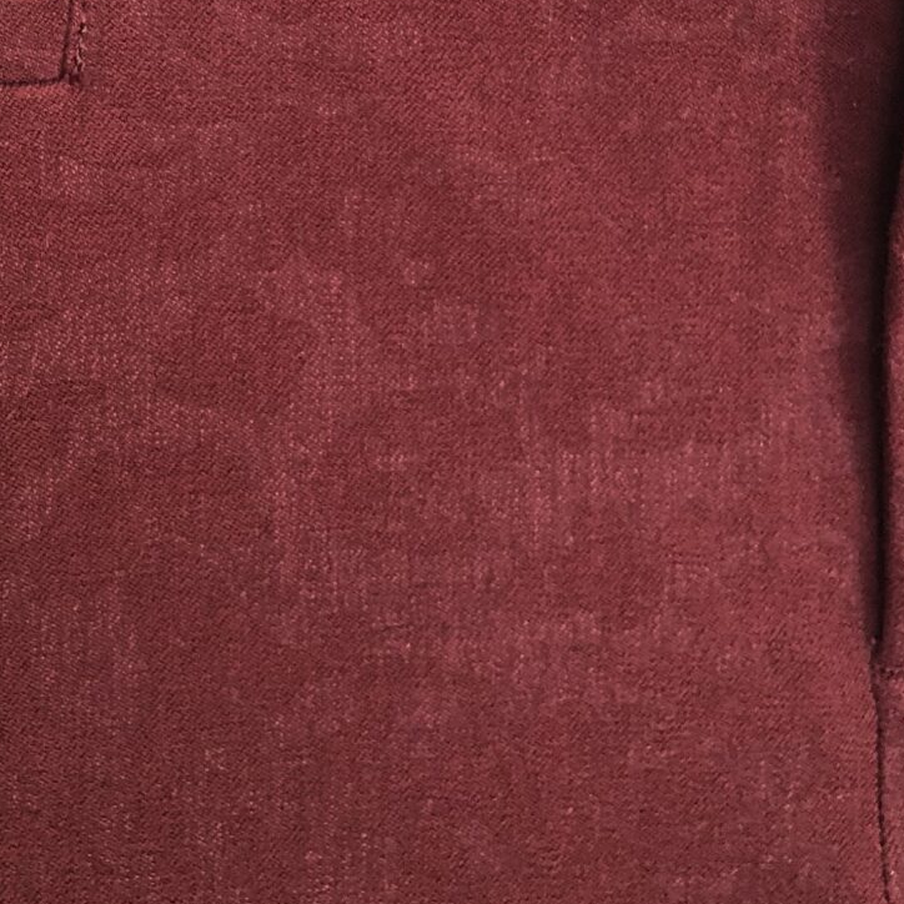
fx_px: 2068
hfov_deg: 24.5
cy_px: -276
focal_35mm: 70
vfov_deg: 22.1
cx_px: 300
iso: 40
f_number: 1.8
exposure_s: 1/24
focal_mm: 4
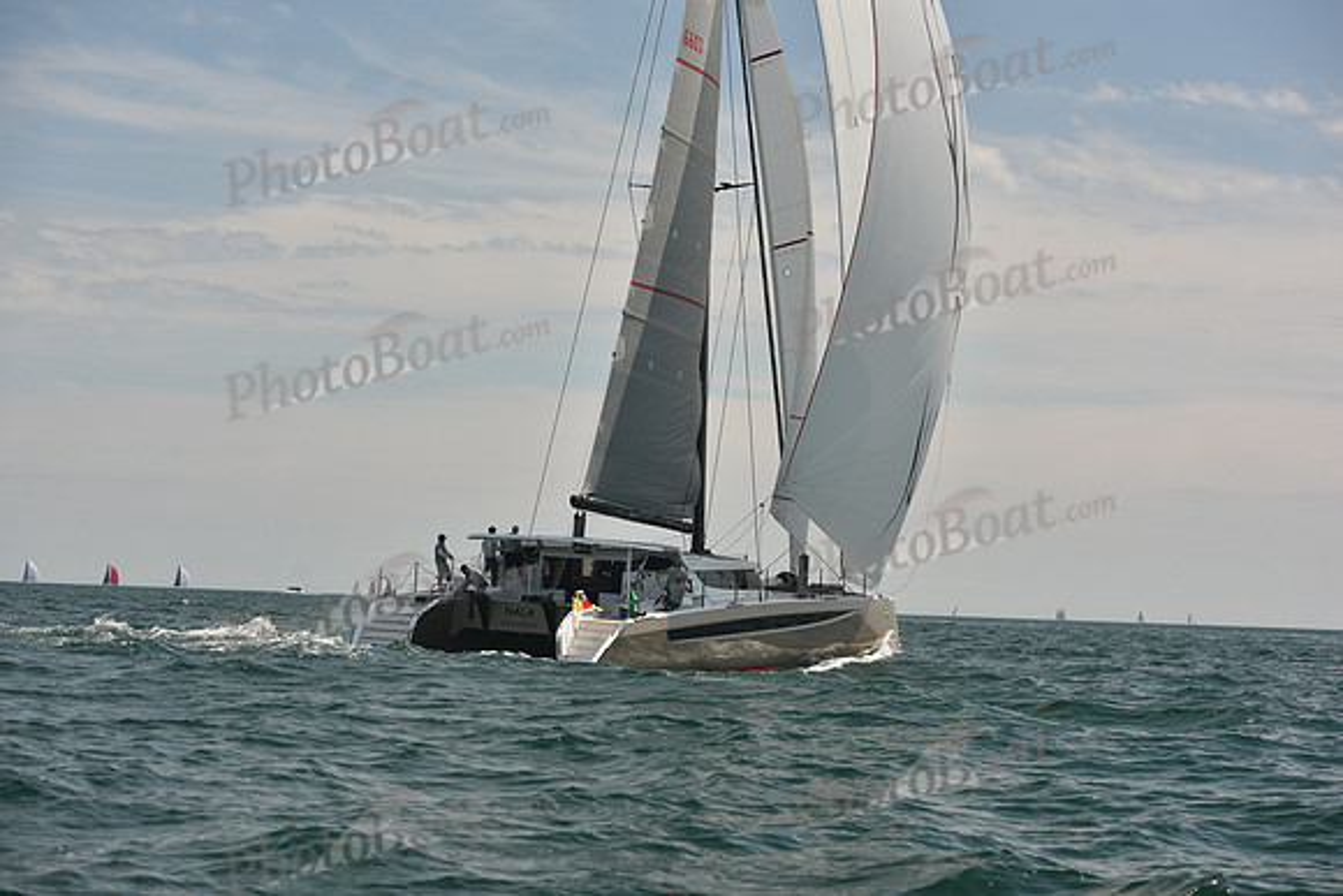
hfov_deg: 28.8
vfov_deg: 19.5
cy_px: 448
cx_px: 672
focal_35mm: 70
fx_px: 2612
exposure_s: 1/1250
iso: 320
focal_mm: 70
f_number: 6.3
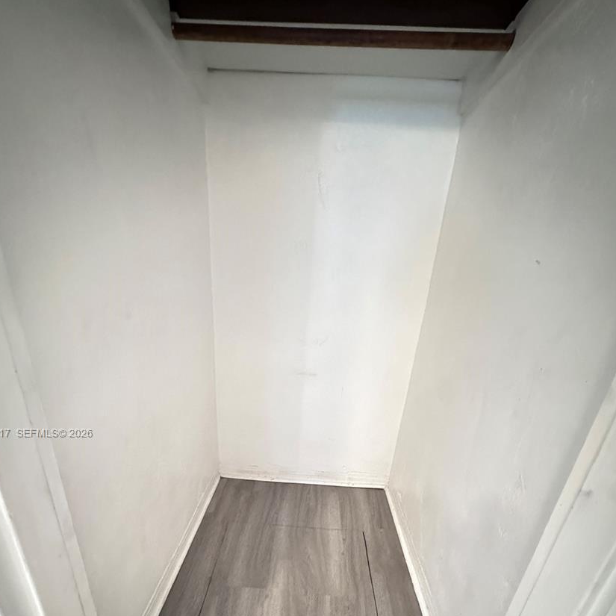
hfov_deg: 80.6
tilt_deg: -25.7
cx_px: 290
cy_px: 434
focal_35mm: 18
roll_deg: -3.1
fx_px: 362
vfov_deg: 76.8
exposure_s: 1/24
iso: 2500
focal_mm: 2.22
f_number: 2.2
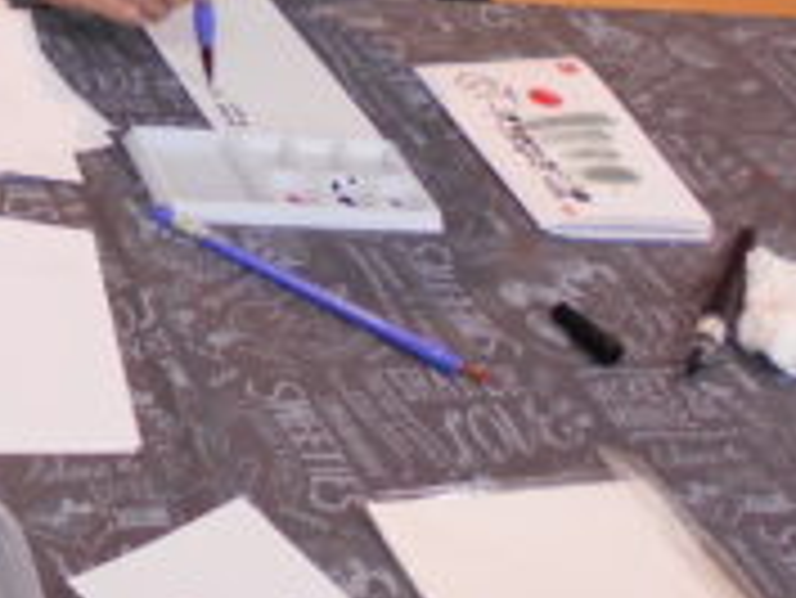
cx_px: -247
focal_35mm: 88
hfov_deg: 20.3
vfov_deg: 15.9
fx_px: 2025
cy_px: -180
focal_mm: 4.6
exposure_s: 1/30
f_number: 3.2
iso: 110
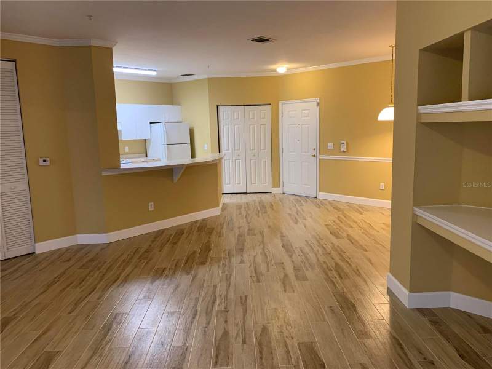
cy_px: 184
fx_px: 370
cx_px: 246
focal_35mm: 26
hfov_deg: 67.3
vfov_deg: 53.1
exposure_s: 1/60
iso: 200
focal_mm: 4.25
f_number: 1.8
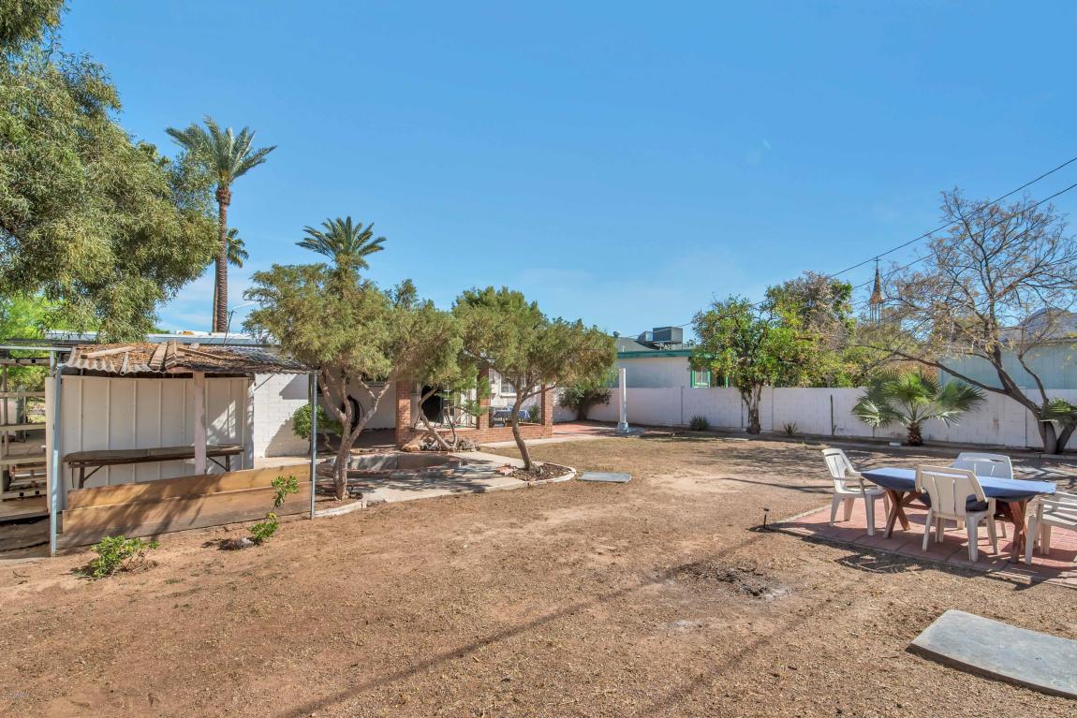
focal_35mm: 17
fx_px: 509
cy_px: 359
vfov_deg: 70.5
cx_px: 538
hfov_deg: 93.3
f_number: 13
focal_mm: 17
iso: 500
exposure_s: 1/640
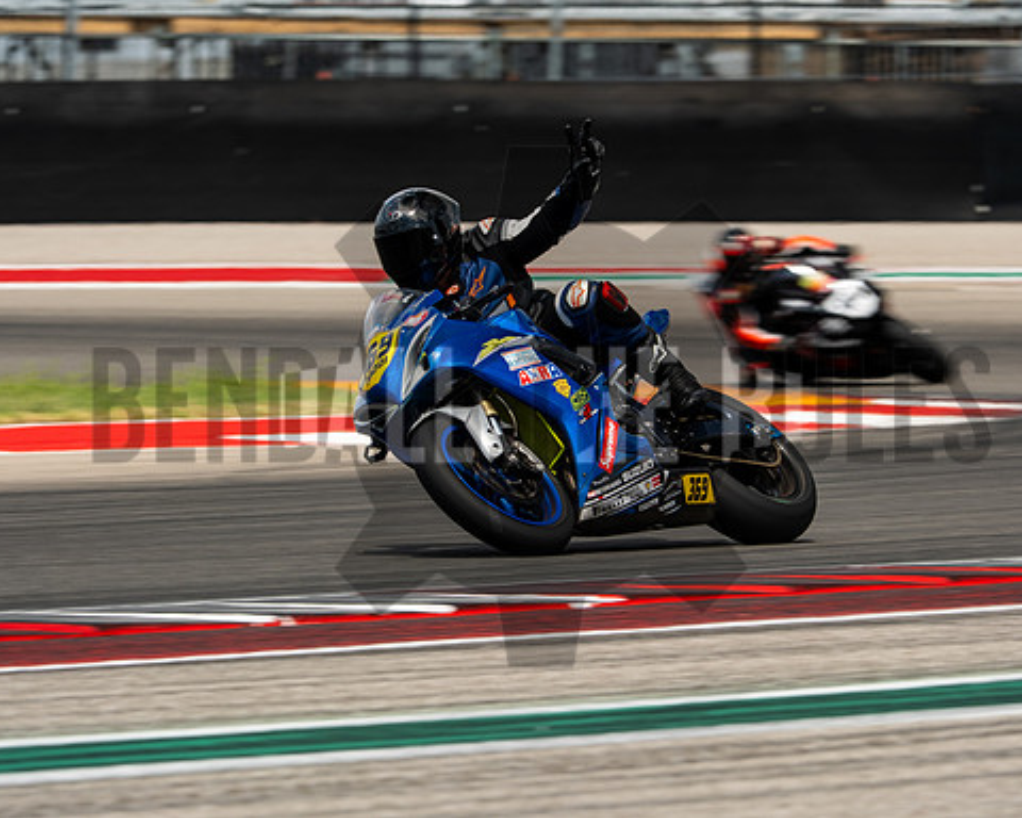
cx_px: 541
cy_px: 408
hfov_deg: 4.1
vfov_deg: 3.3
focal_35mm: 476
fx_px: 14398
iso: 160
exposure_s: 1/250
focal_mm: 280
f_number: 7.1
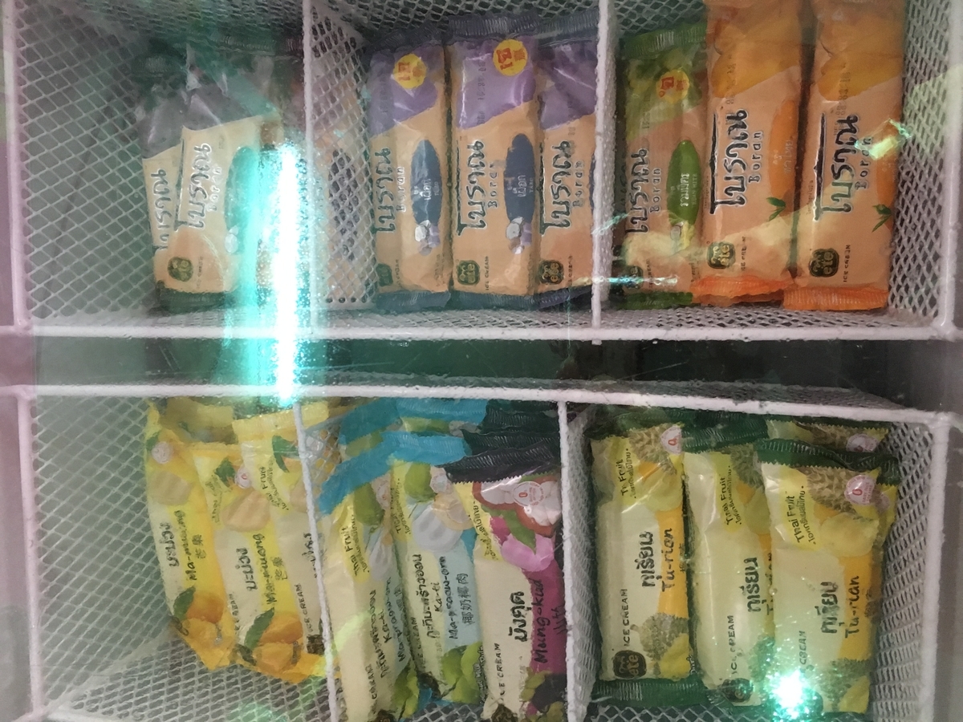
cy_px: 361
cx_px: 482
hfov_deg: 61.7
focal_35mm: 29
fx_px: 807
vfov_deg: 48.2
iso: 250
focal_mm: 4.15
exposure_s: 1/33
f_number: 2.2
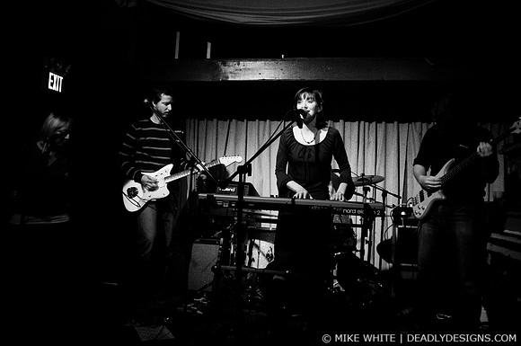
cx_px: 260
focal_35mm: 30
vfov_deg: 43.5
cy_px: 173
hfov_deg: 62.0
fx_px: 434
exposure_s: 1/50
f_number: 2.8
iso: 1250
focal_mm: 20
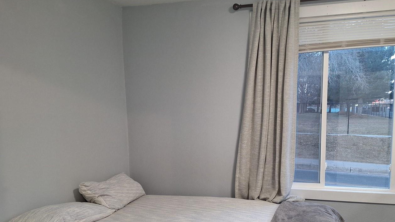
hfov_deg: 60.8
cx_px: 221
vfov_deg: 35.9
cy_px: 166
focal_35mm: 32
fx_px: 335
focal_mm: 5.54
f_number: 1.8
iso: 200
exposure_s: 1/40
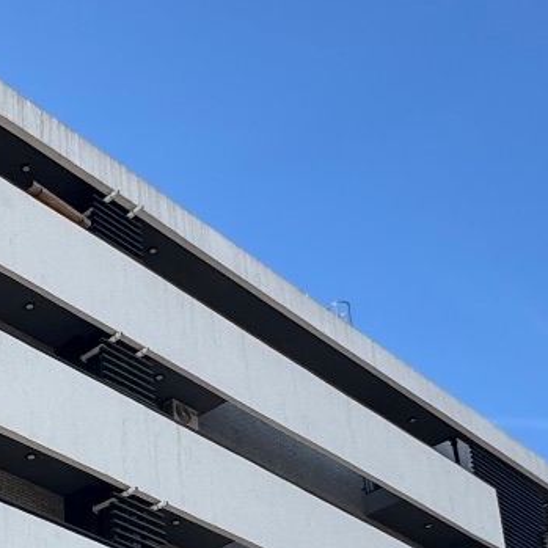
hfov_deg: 23.9
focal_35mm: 68
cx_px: -41
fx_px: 1218
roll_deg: +1.0
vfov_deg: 22.5
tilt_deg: +18.9
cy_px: 724
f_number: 2.2
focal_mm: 2.22
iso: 50
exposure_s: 1/944
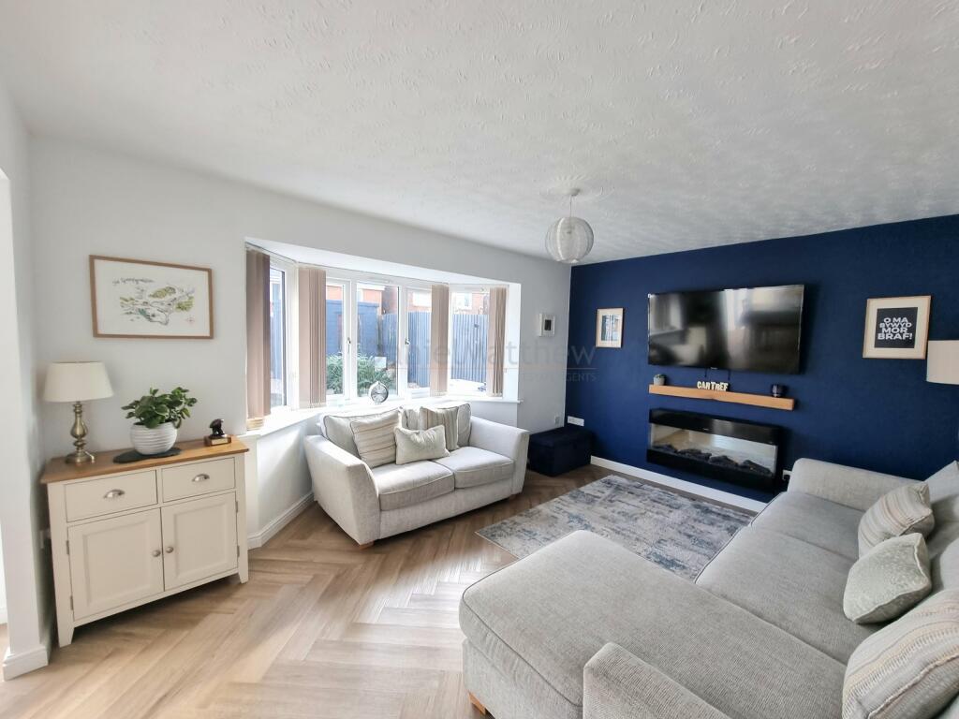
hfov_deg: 106.2
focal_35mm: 13
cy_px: 360
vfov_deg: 89.9
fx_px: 360
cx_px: 480
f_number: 2.2
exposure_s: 1/100
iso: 80
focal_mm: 2.2
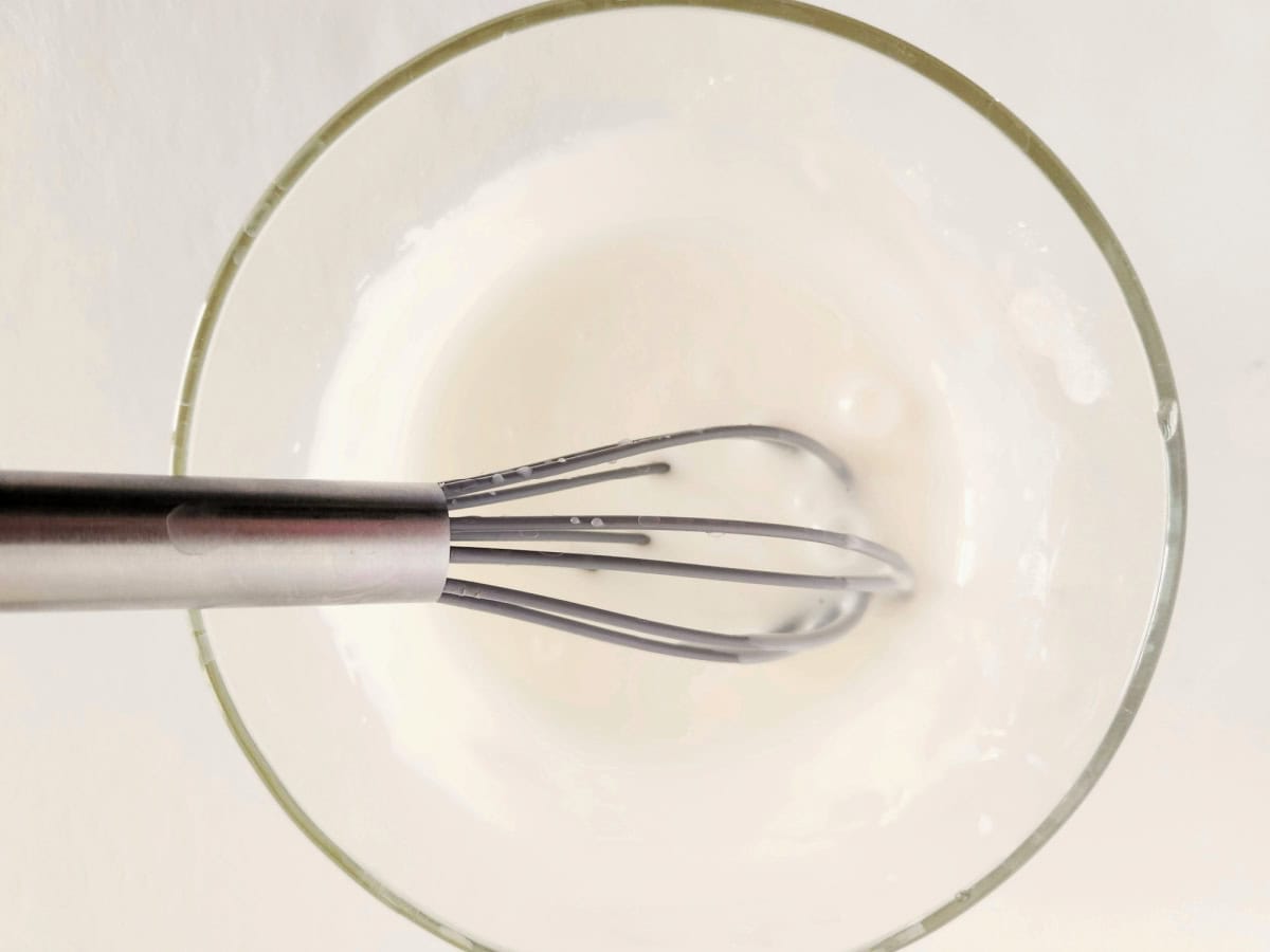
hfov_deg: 73.9
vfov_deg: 58.9
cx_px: 635
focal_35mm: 23
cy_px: 476
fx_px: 844
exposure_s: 1/120
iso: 200
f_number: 1.8
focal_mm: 5.4
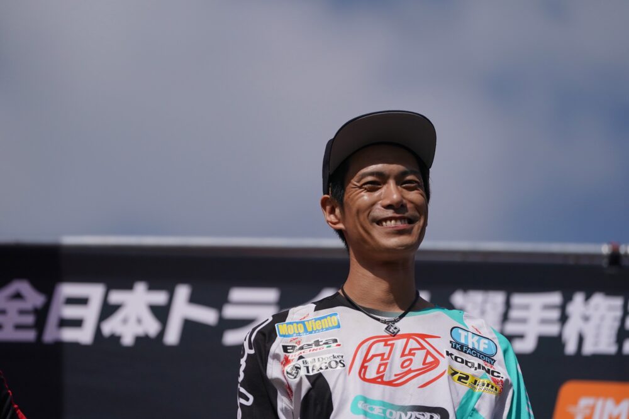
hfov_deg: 13.4
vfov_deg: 9.0
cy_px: 210
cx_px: 314
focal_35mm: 153
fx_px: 2673
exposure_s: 1/32000
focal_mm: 153
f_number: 2.8
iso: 640
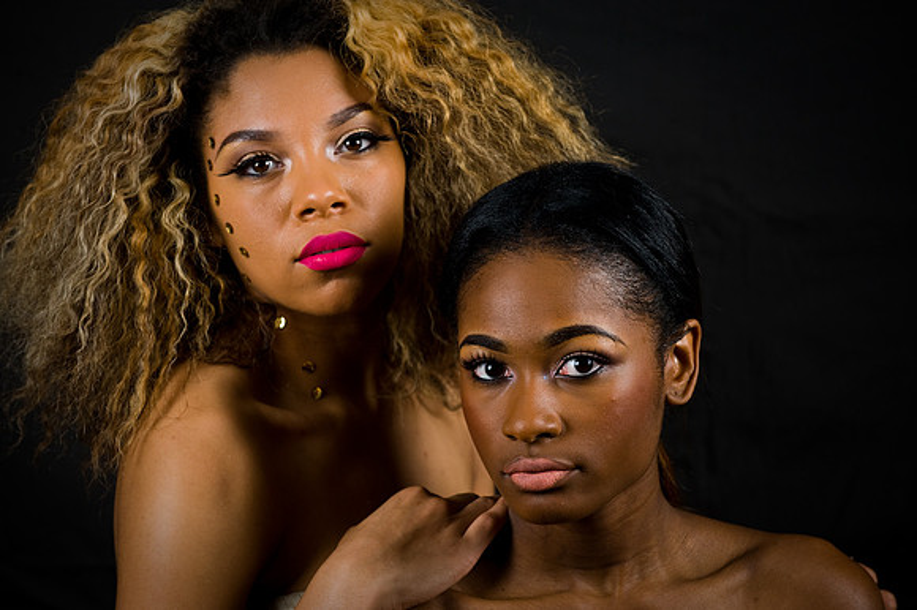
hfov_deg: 13.3
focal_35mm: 155
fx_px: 3946
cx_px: 458
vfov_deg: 8.8
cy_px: 305
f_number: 5.6
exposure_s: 1/125
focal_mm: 155
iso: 200
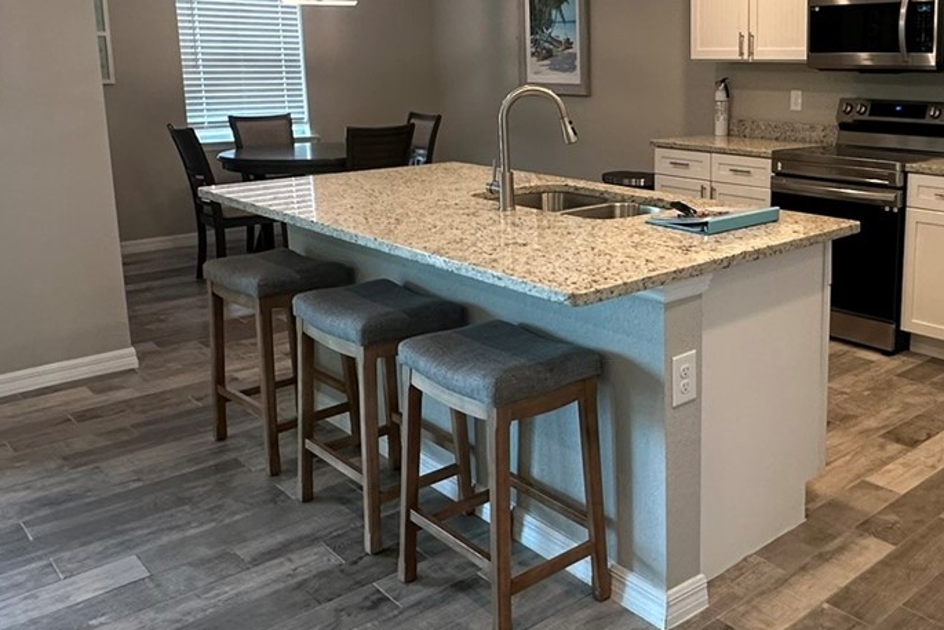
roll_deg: -0.2
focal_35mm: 34
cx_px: 714
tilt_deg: -9.3
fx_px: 892
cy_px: 210
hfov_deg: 53.2
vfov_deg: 38.5
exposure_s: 1/120
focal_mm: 2.22
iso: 200
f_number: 2.2
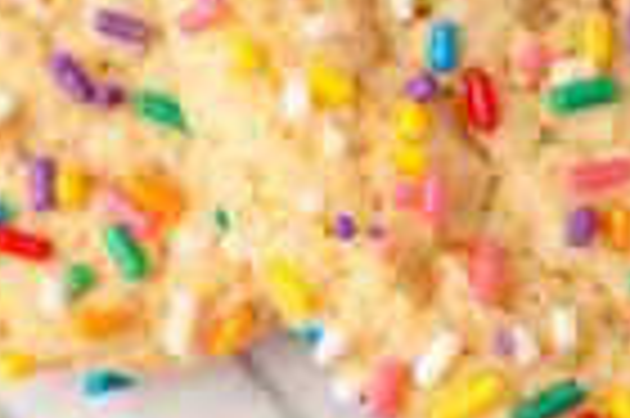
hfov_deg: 11.8
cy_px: -393
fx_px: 3059
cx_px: 243
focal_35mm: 175
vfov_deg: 7.5
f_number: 3.2
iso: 160
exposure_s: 1/160
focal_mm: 35
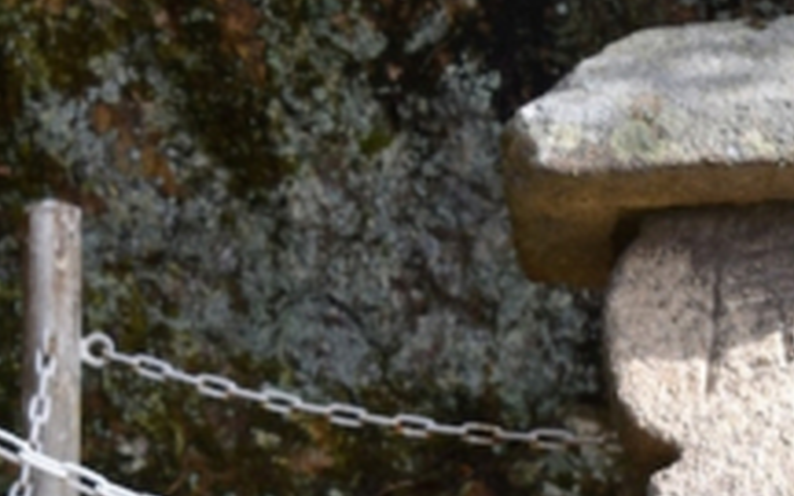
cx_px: 647
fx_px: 3917
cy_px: 538
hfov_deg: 11.5
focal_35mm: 181
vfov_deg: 7.2
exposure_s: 1/250
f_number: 8
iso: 280
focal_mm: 32
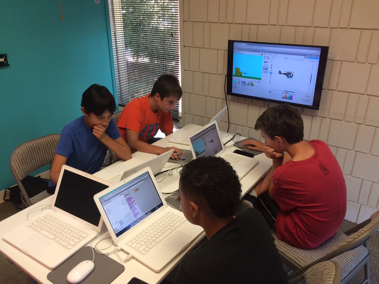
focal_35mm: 29
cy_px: 142
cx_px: 190
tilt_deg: -24.6
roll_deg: +1.4
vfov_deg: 48.2
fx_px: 318
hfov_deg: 61.7
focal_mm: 4.15
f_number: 2.2
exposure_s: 1/30
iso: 64
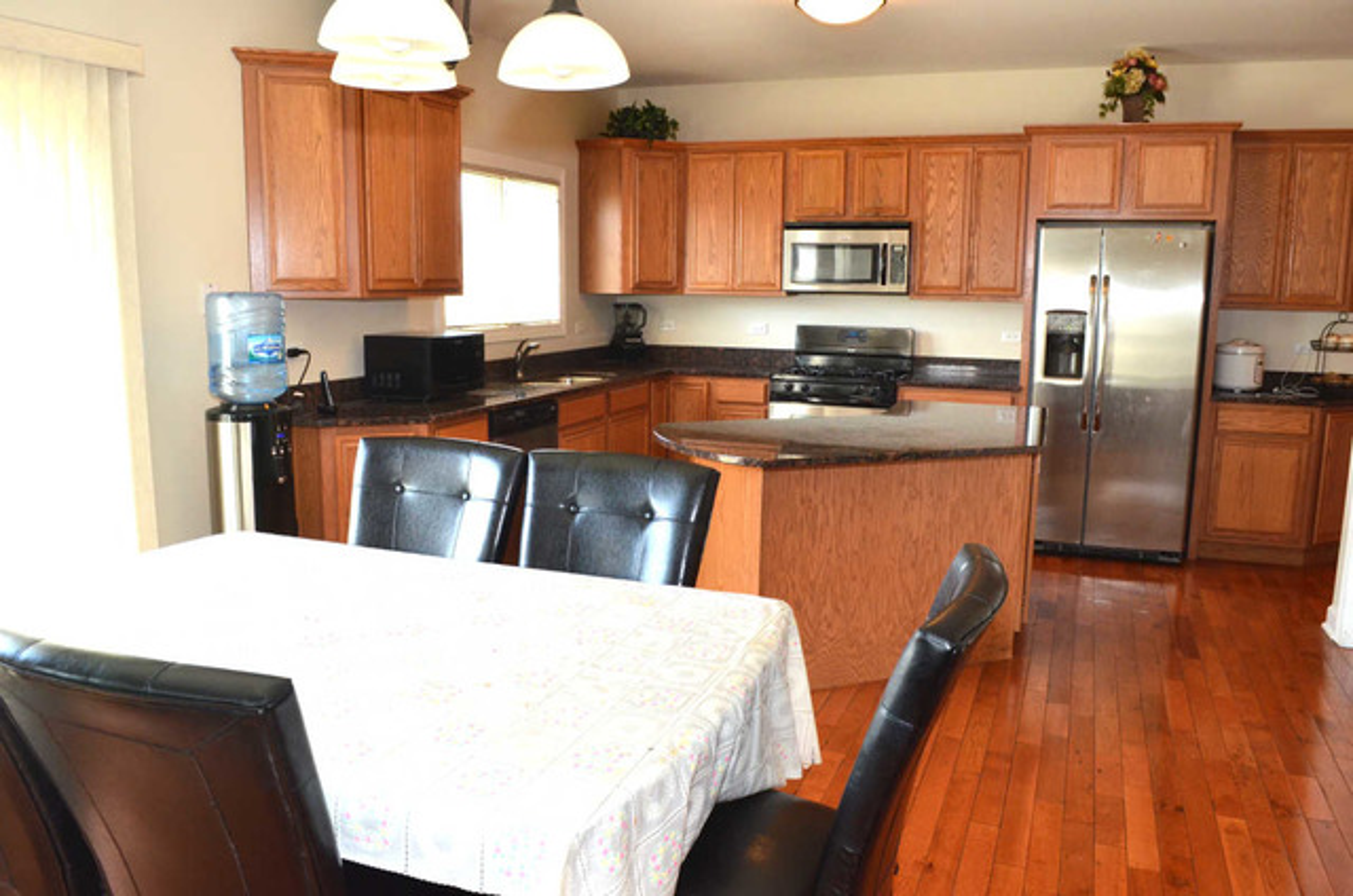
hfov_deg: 67.5
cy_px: 448
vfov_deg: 47.7
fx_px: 1013
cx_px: 676
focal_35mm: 27
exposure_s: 1/60
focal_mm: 18
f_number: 6.7
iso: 1000
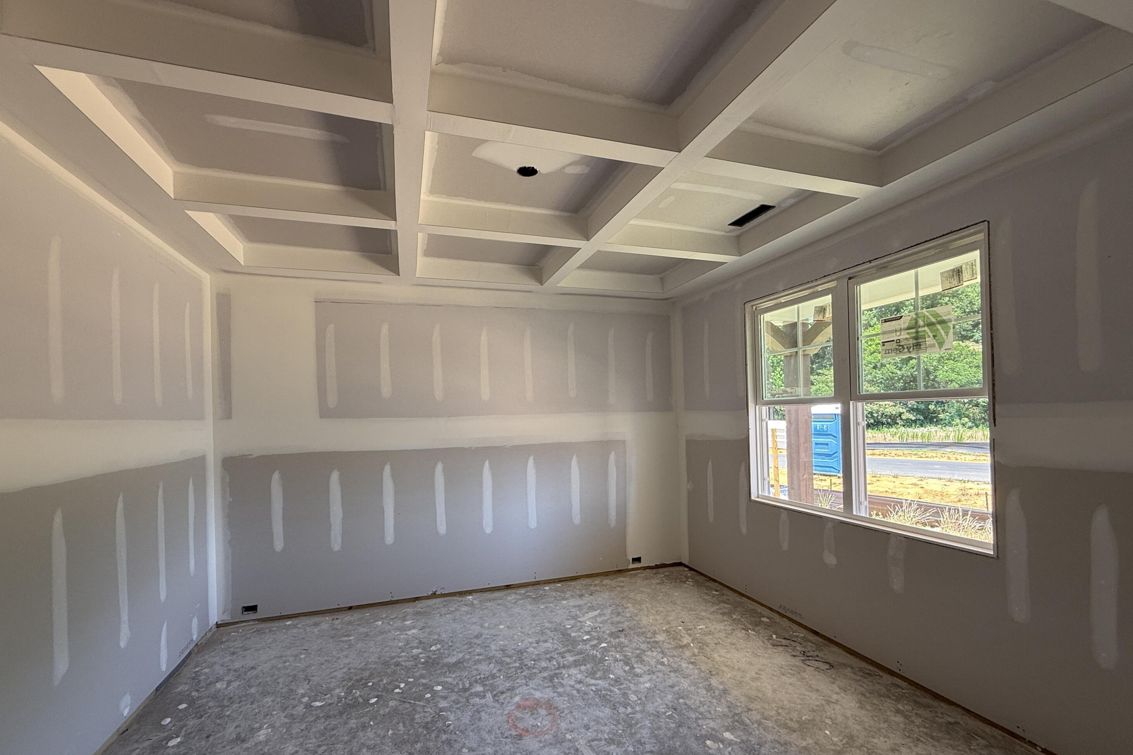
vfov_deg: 77.1
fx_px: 472
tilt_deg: +1.6
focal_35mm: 15
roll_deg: +0.9
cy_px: 411
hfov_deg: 100.4
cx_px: 552
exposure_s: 1/114
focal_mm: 2.22
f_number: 2.2
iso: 64
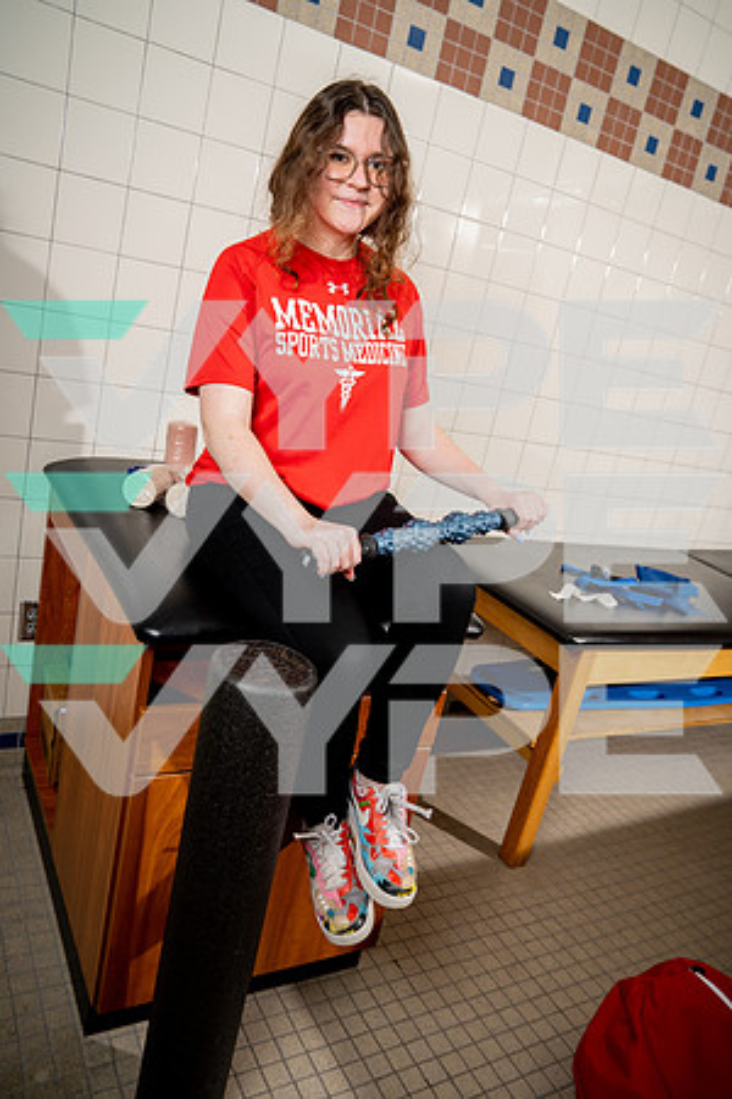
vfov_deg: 69.4
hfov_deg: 49.6
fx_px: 793
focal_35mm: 26
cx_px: 366
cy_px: 550
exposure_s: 1/250
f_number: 6.3
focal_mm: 26
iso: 250
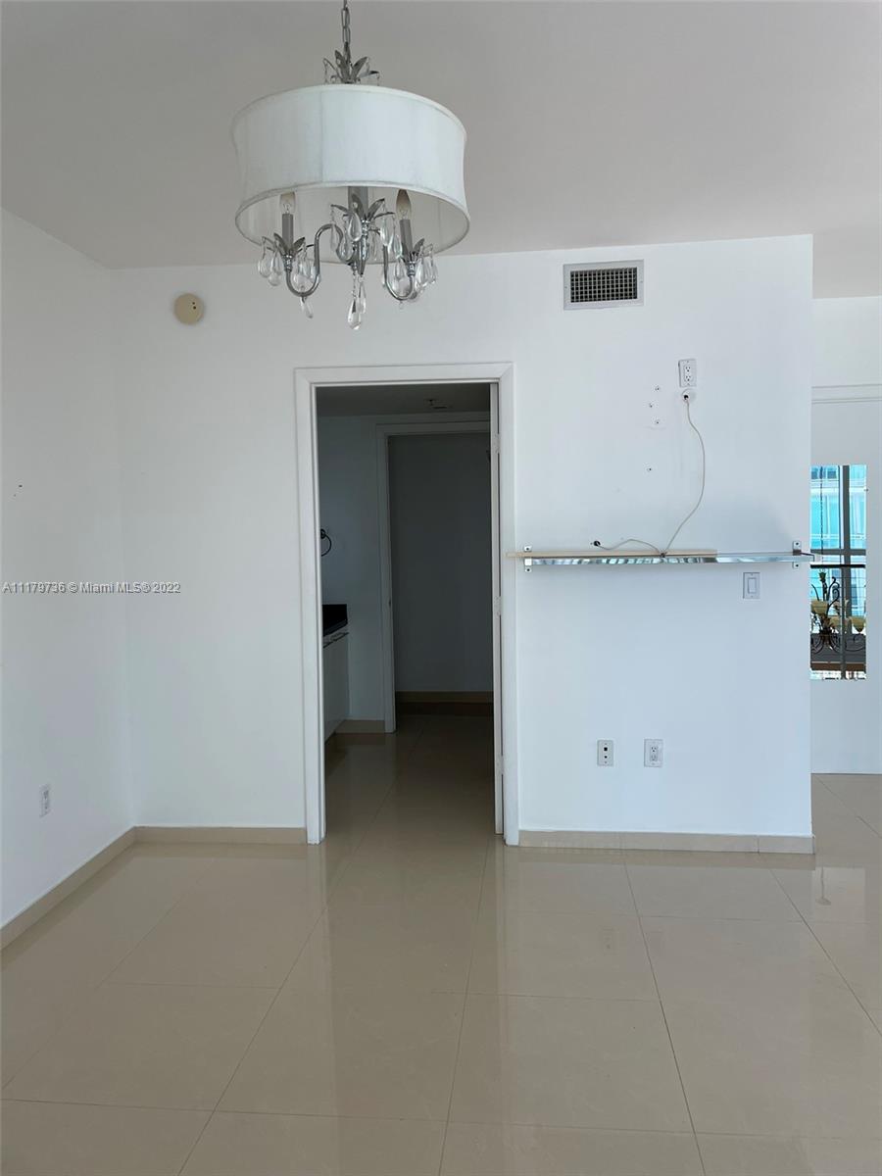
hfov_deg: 53.1
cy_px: 588
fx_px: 883
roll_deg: +1.2
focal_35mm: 26
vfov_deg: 67.3
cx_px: 441
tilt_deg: -3.0
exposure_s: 1/121
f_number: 1.6
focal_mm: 4.2
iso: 32
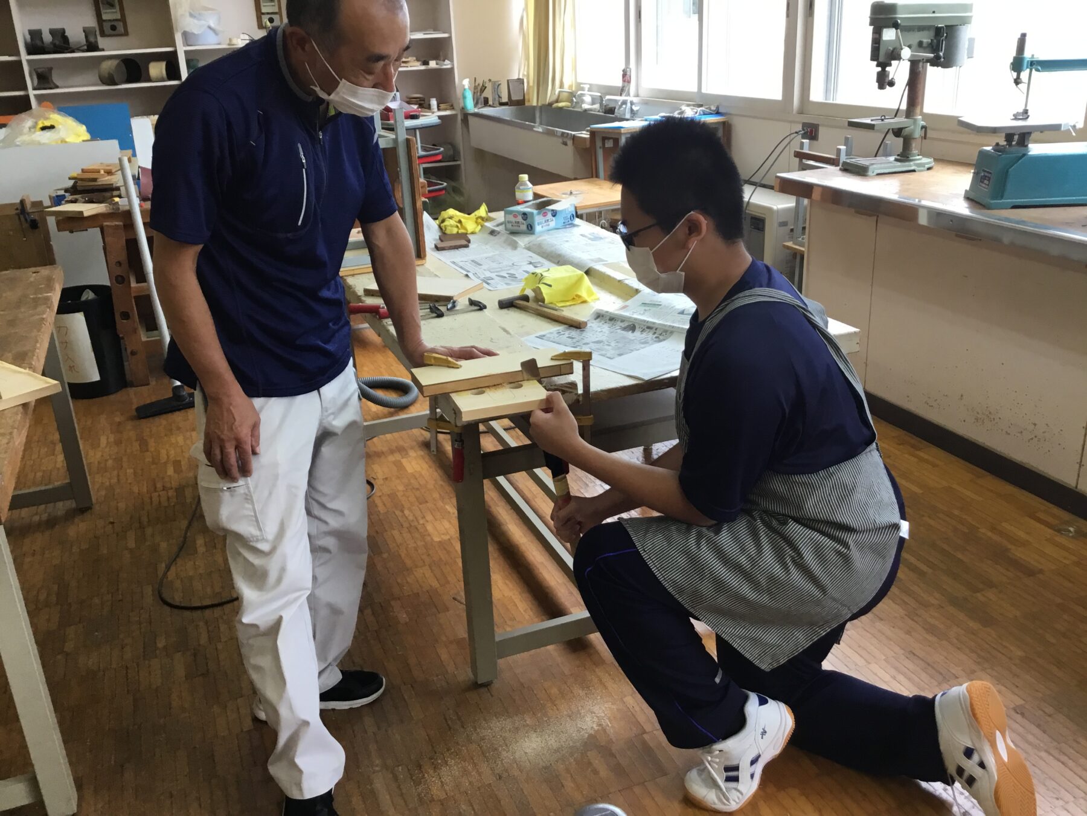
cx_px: 544
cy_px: 408
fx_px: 973
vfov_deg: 45.4
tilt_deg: -21.2
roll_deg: +1.6
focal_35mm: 31
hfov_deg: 58.4
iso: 25
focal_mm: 3.3
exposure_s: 1/30
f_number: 2.4
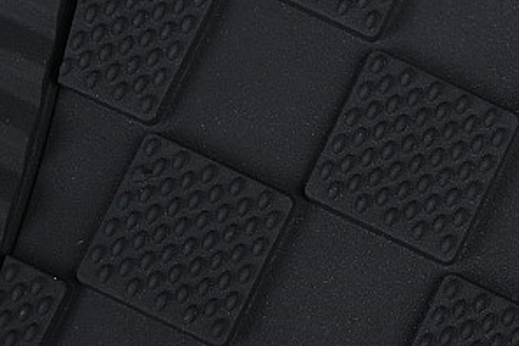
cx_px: 494
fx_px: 3948
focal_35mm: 274
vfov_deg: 5.0
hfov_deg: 7.5
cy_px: -160
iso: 160
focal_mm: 50
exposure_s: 1/50
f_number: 6.3
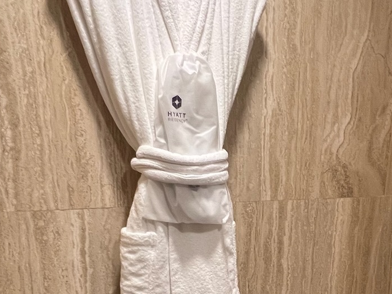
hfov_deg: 48.4
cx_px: 252
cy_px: 292
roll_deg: -1.0
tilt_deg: -17.0
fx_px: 430
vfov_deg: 34.4
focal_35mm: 38
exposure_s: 1/100
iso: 160
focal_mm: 1.57
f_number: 1.8
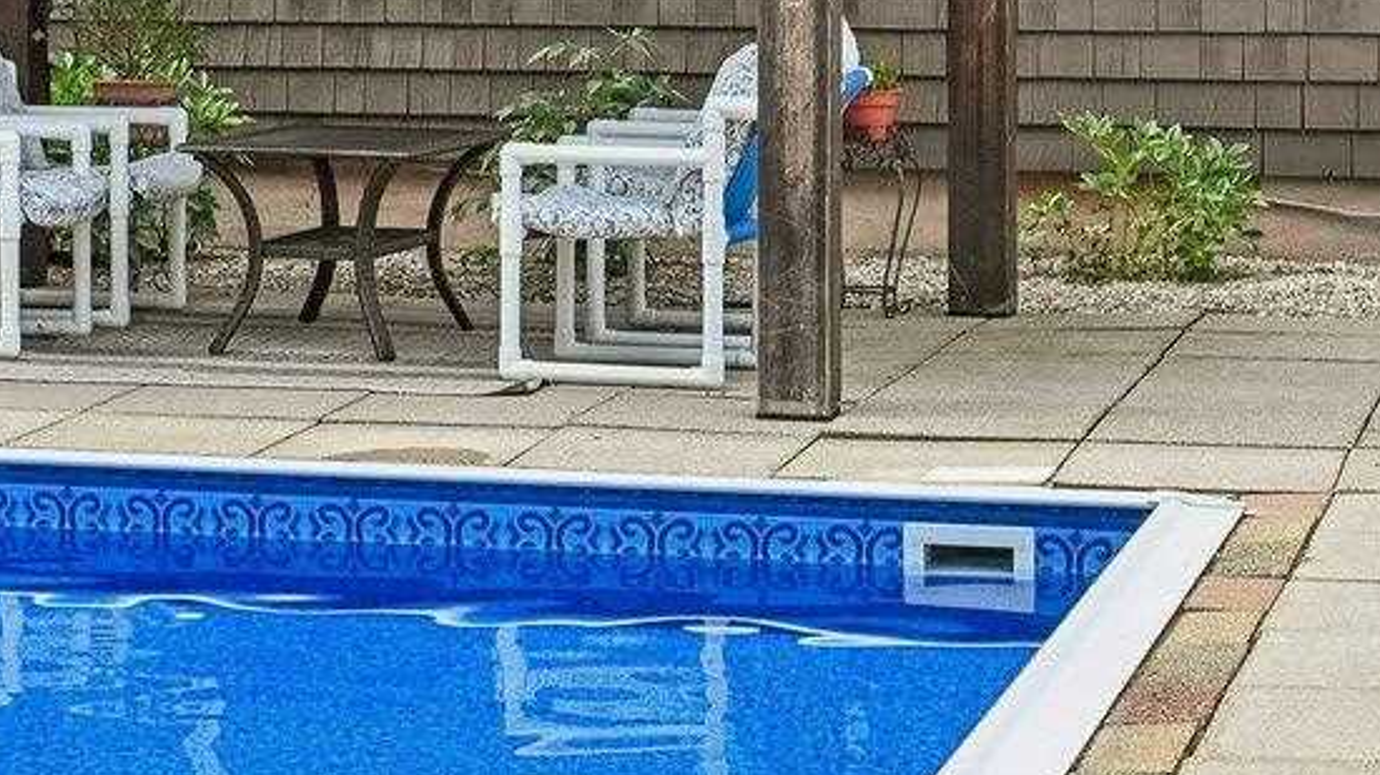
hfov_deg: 18.1
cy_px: -551
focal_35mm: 117
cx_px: 256
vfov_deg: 9.9
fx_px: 4280
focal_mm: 30
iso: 400
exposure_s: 1/200
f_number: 8
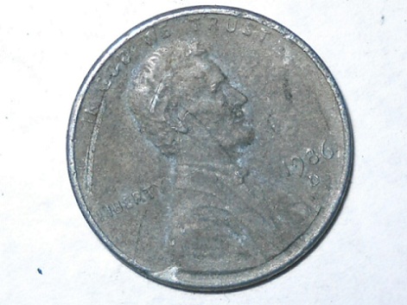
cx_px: 204
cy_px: 152
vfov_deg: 35.1
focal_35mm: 41
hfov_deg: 45.8
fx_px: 482
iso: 64
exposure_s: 1/30
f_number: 5.5
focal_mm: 6.72
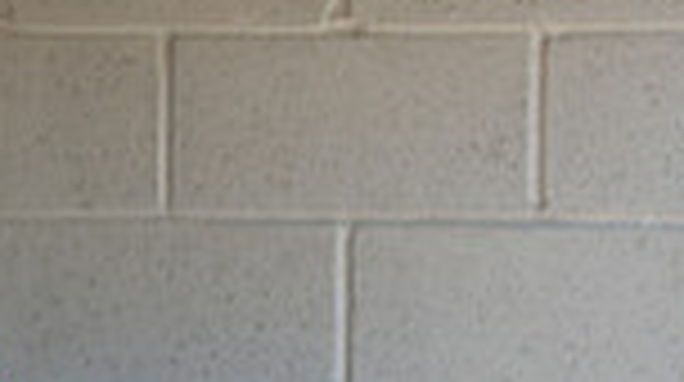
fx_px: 7625
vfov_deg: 2.9
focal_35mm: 421
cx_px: -513
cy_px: 191
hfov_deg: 5.1
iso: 100
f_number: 2.8
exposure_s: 1/250
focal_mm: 70
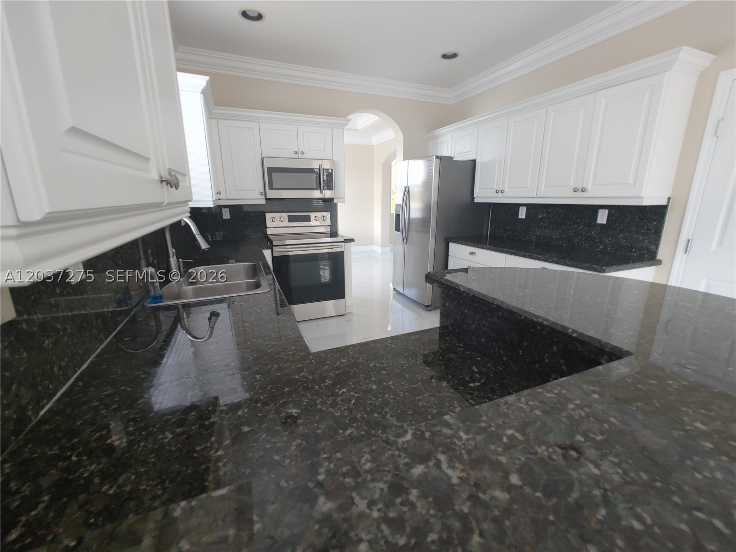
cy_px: 276
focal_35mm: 15
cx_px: 368
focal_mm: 1.78
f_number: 1.9
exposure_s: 1/30
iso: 100
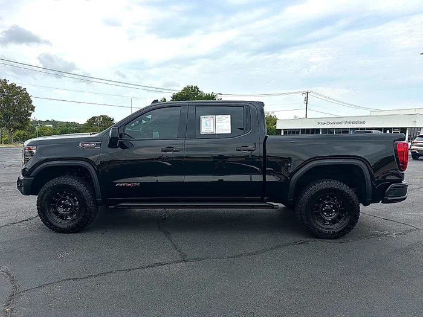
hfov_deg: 71.6
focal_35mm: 24
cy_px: 158
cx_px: 212
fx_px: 293
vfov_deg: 56.8
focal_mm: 6.86
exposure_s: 1/4545
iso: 80
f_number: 1.78
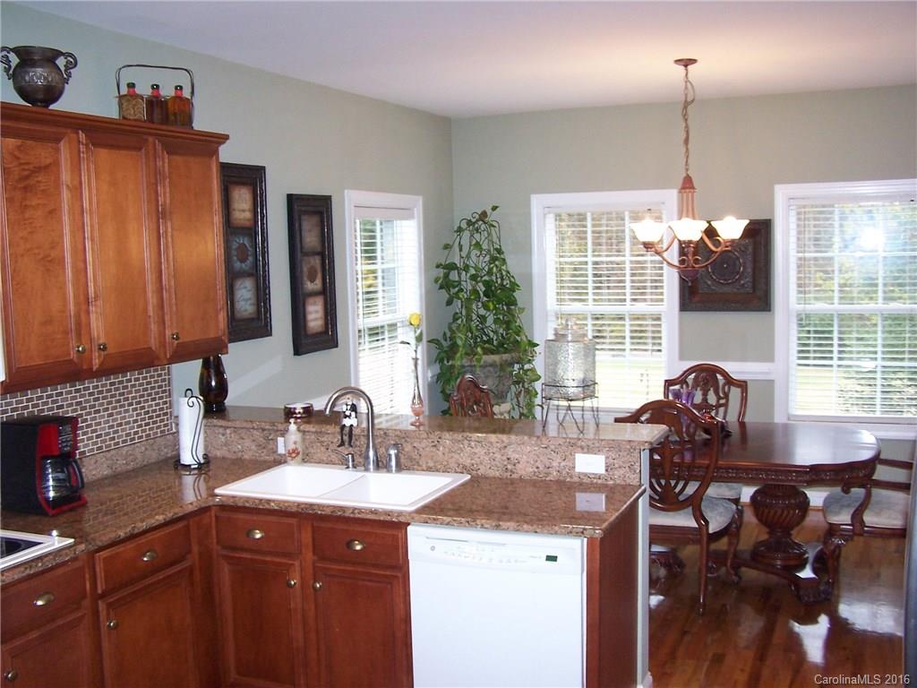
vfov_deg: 37.7
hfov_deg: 49.0
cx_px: 458
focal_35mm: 38
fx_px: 1007
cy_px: 344
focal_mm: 6.3
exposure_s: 1/60
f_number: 2.8
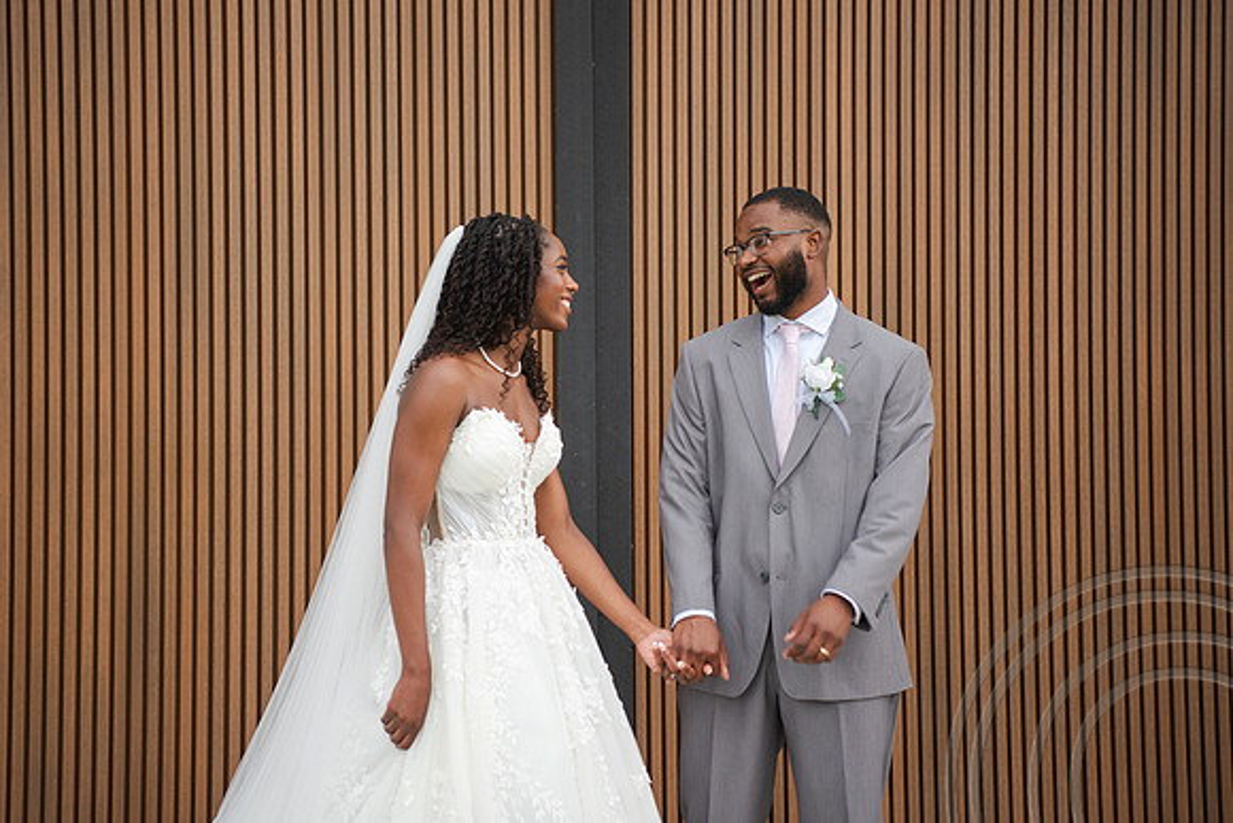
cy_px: 372
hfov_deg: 26.4
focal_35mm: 77
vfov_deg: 17.8
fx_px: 2631
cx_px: 557
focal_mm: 70
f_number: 2.8
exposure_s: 1/250
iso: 200
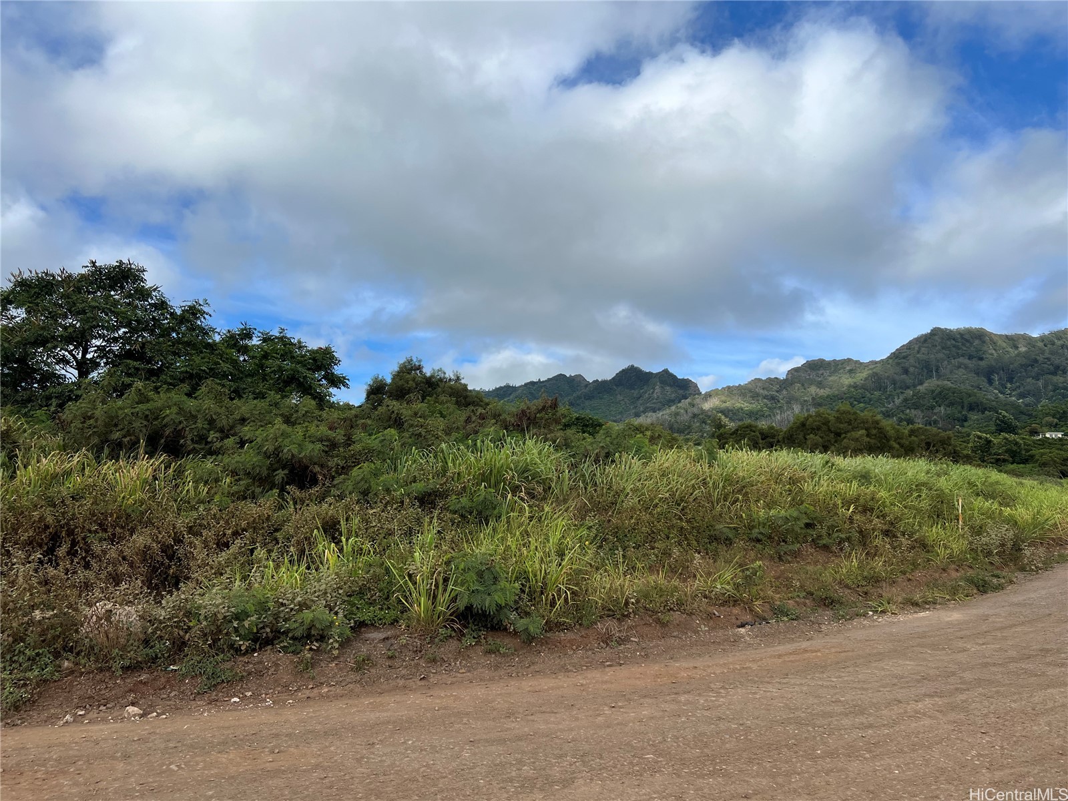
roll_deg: -0.4
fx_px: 802
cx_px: 534
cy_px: 400
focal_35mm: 26
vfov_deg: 53.1
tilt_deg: +9.6
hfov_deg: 67.3
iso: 50
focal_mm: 5.7
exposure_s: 1/3968
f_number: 1.5
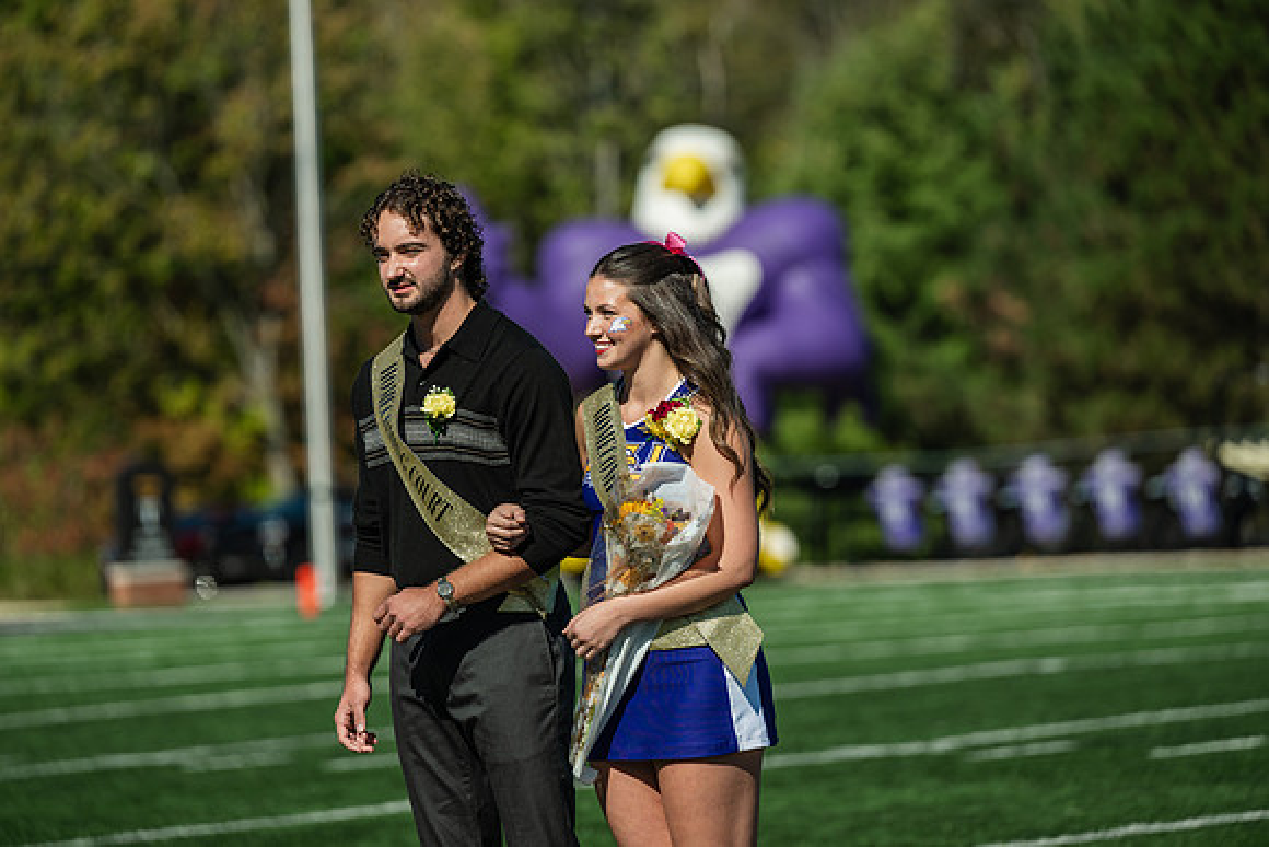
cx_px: 634
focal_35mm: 190
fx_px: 6699
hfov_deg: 10.8
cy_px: 424
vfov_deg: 7.2
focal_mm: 190
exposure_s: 1/1600
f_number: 3.5
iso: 100
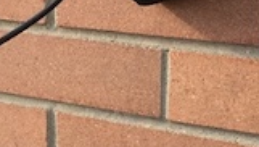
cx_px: 27
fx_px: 1079
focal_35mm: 157
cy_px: 110
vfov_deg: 7.7
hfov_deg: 13.6
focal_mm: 4.15
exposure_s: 1/373
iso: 32
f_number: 2.2
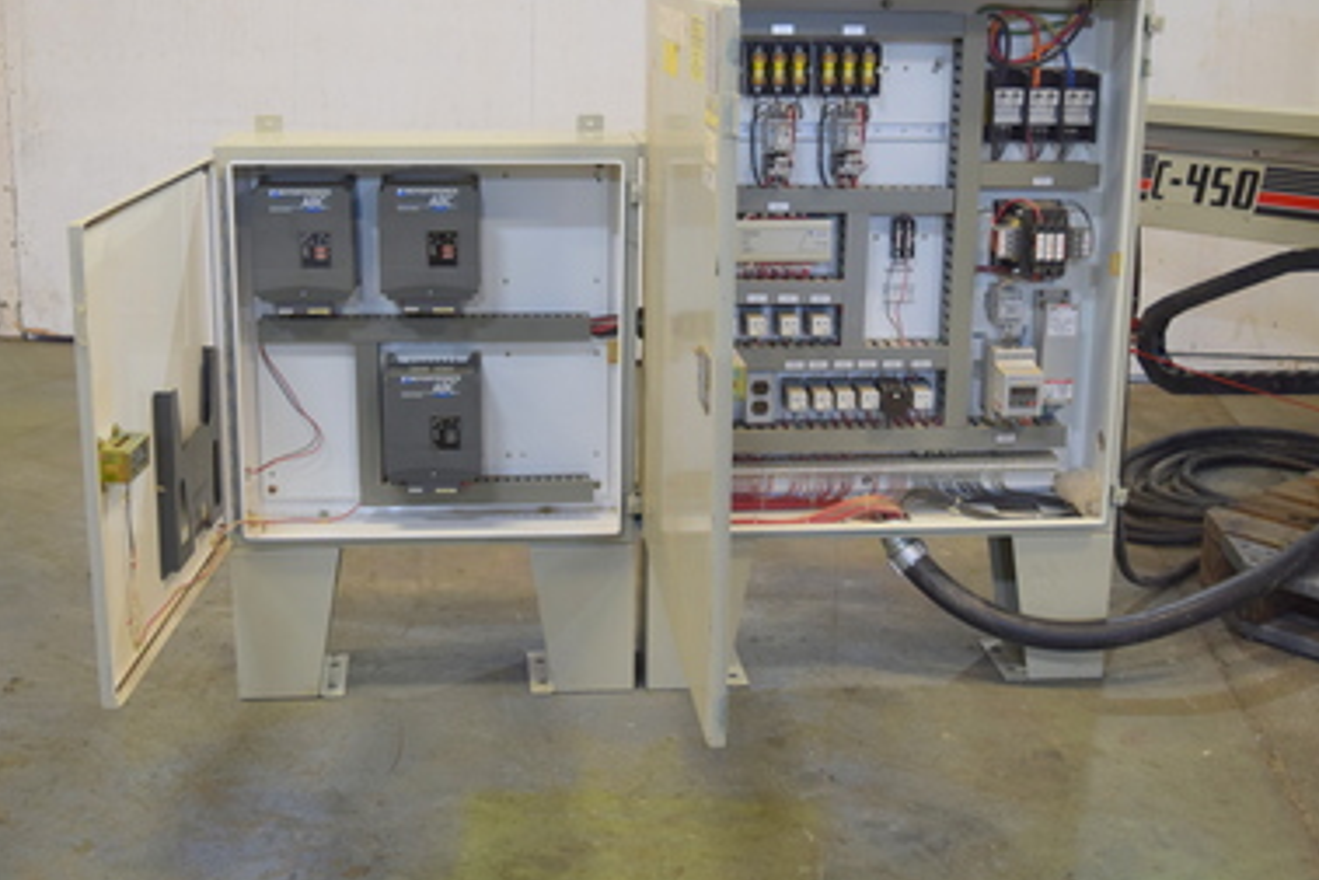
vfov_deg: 29.4
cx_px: 607
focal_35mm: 46
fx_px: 1673
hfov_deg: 43.0
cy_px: 340
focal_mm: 23
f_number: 4
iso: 640
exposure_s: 1/60
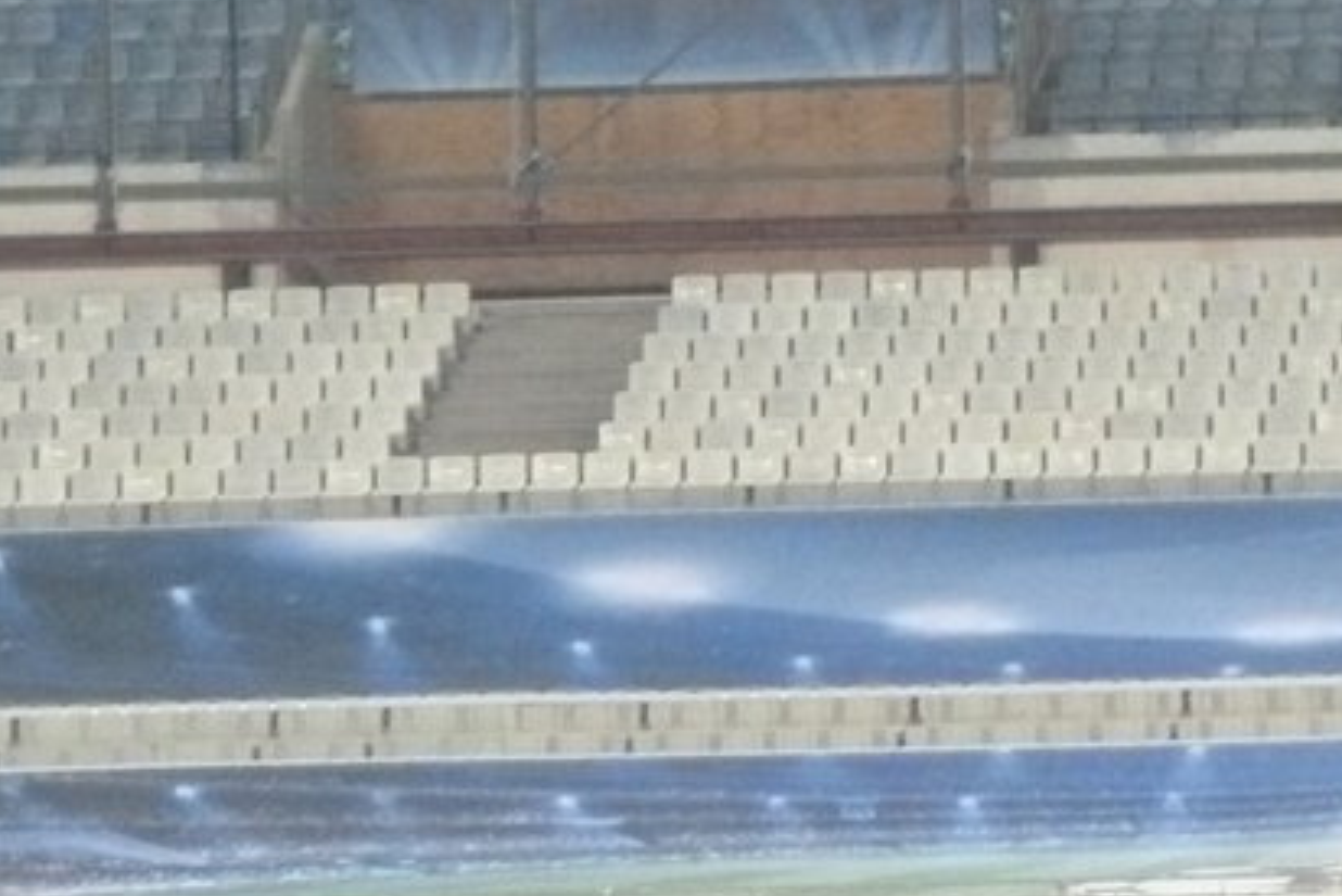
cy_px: -55
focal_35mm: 371
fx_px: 13834
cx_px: 814
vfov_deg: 3.7
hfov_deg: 5.6
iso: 1000
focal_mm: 24.1
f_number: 4.5
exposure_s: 1/40
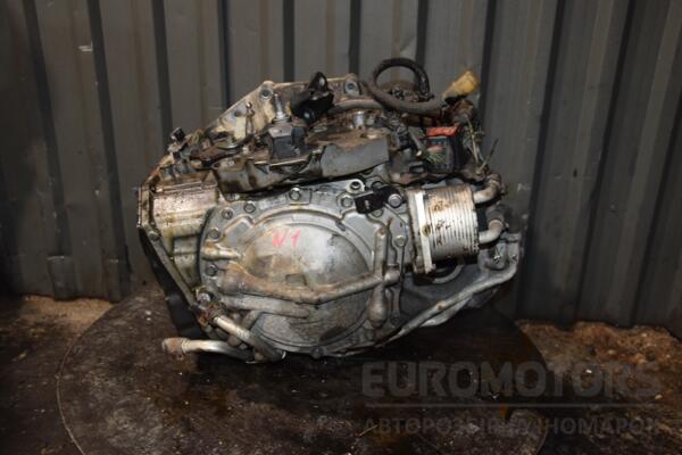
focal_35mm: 36
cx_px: 341
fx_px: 682
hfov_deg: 53.1
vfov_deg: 36.9
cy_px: 228
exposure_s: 1/60
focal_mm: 24
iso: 800
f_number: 5
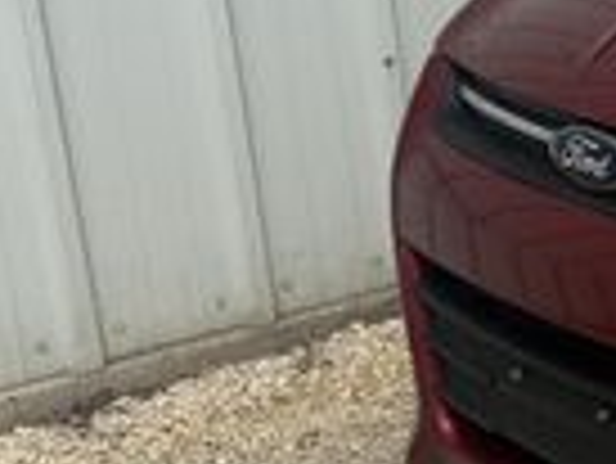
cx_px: 1421
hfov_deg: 13.5
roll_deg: +2.3
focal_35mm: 112
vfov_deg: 13.2
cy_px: 108
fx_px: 1995
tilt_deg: -10.1
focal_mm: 6.76
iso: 80
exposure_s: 1/6711
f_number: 1.78
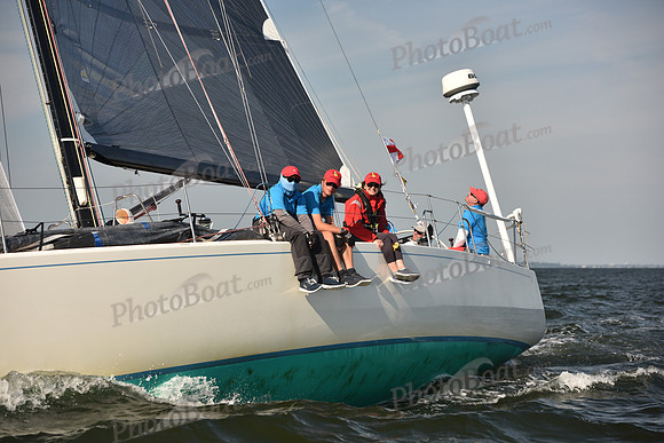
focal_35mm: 112
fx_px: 2066
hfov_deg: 18.3
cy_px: 222
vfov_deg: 12.2
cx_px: 332
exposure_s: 1/1000
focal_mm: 112
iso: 250
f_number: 5
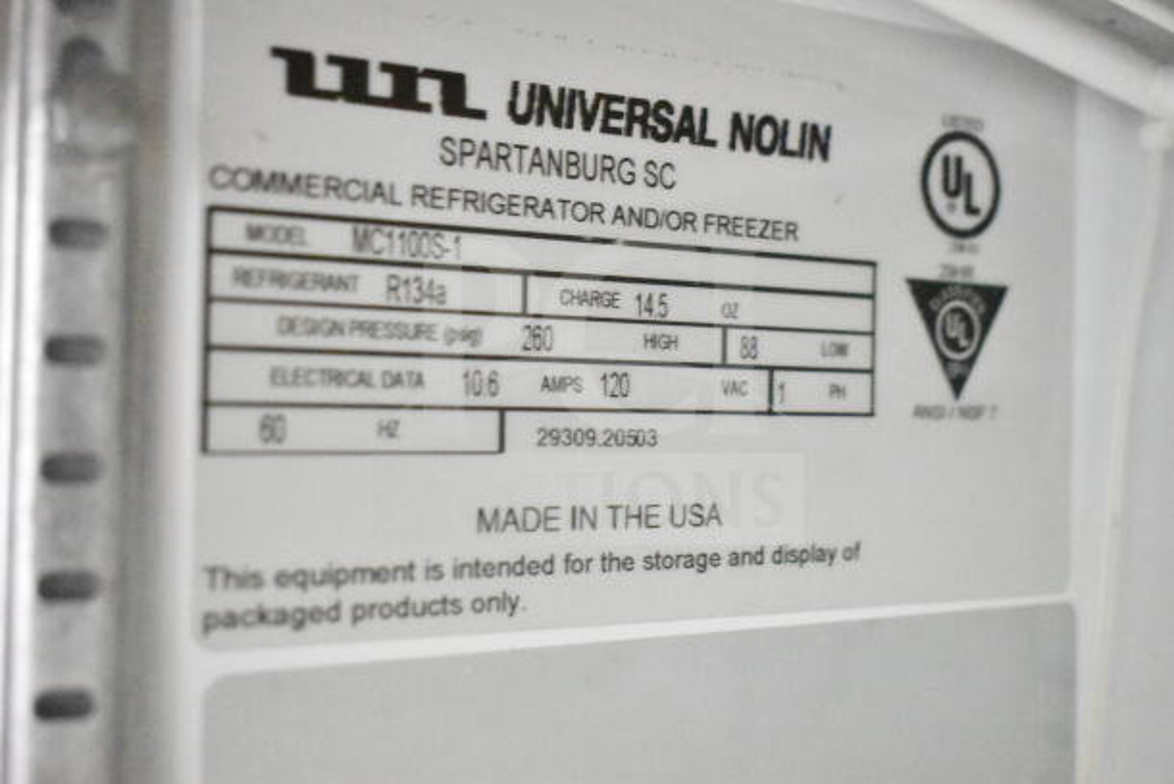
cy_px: 392
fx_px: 1566
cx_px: 587
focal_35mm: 48
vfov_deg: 28.1
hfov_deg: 41.1
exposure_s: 1/50
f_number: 4.5
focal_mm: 32
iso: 25600
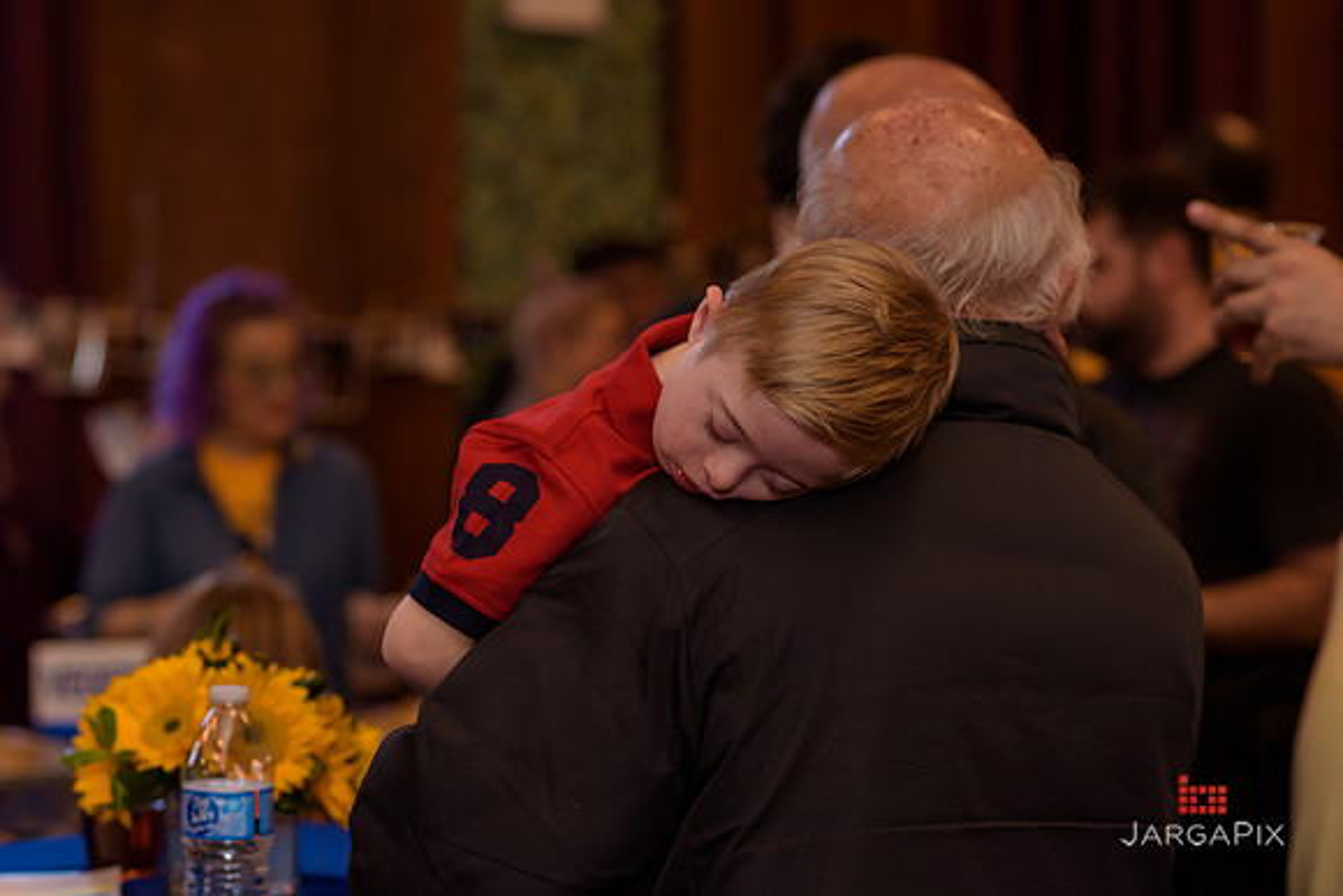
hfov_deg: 23.9
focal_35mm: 85
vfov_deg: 16.1
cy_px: 448
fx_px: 3172
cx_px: 672
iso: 640
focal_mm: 85
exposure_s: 1/160
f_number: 3.2
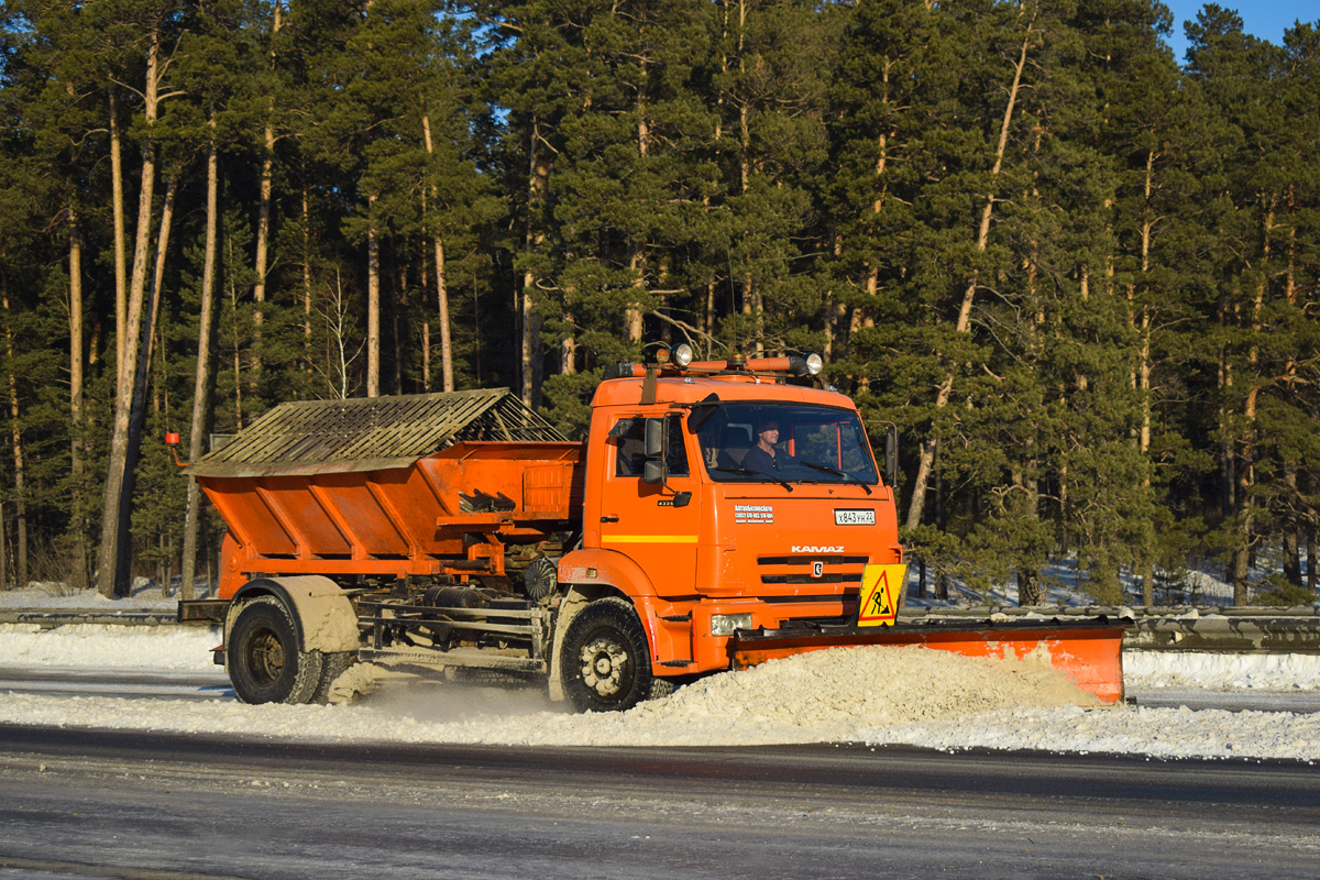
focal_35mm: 69
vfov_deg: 19.7
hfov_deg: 29.2
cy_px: 440
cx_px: 660
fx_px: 2530
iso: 100
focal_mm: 46
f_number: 5.3
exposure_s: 1/800
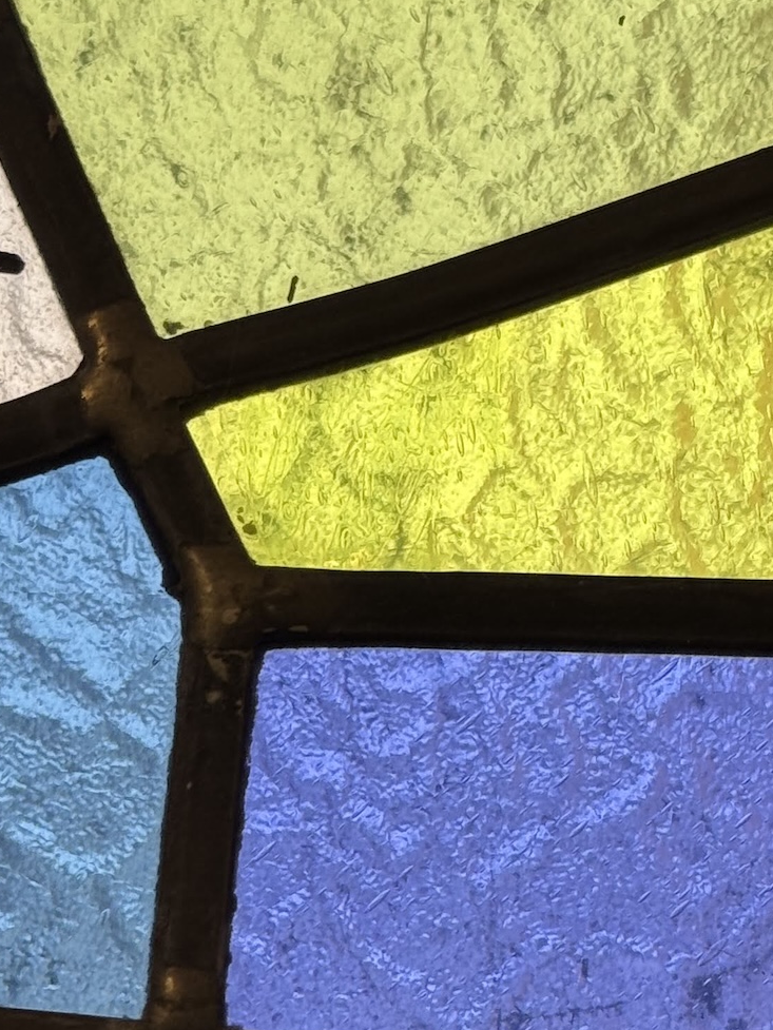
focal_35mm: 131
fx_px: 3900
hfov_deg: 11.3
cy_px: 897
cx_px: 534
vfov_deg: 14.9
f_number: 1.78
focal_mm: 6.76
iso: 64
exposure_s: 1/100
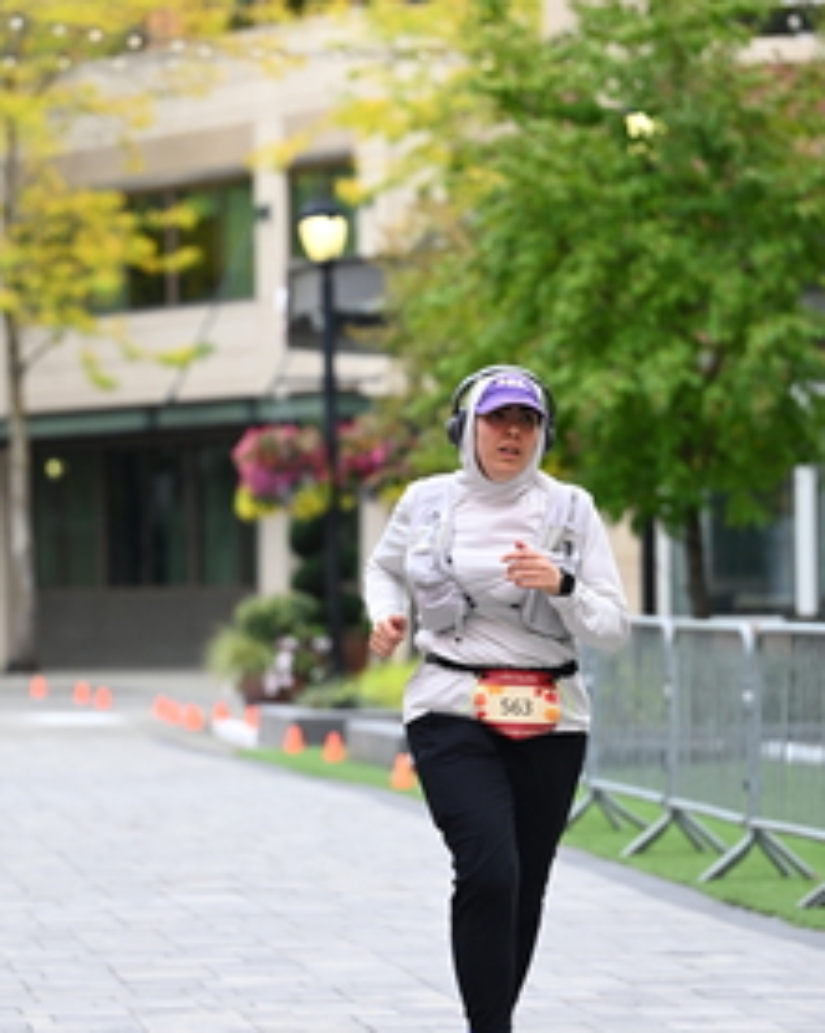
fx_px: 5931
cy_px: 541
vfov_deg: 10.0
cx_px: 297
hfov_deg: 8.0
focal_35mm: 194
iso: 640
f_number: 2.8
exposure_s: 1/1600
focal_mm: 104
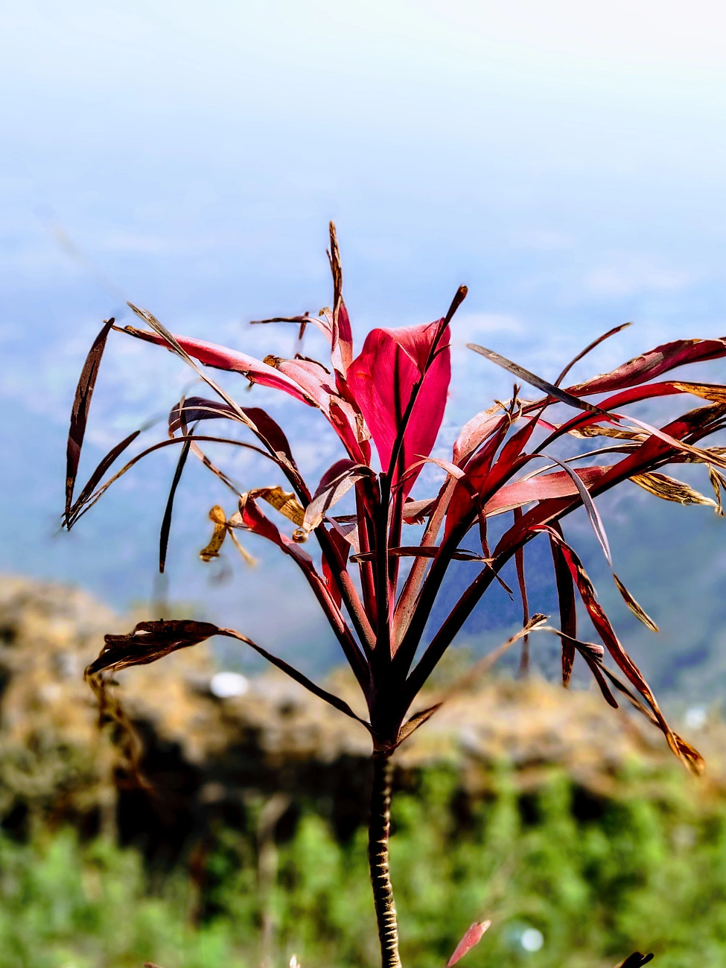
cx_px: 358
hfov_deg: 22.9
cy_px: 500
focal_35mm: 64
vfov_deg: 30.3
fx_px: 1790
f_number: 2.6
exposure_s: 1/471
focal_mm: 5.99
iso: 100
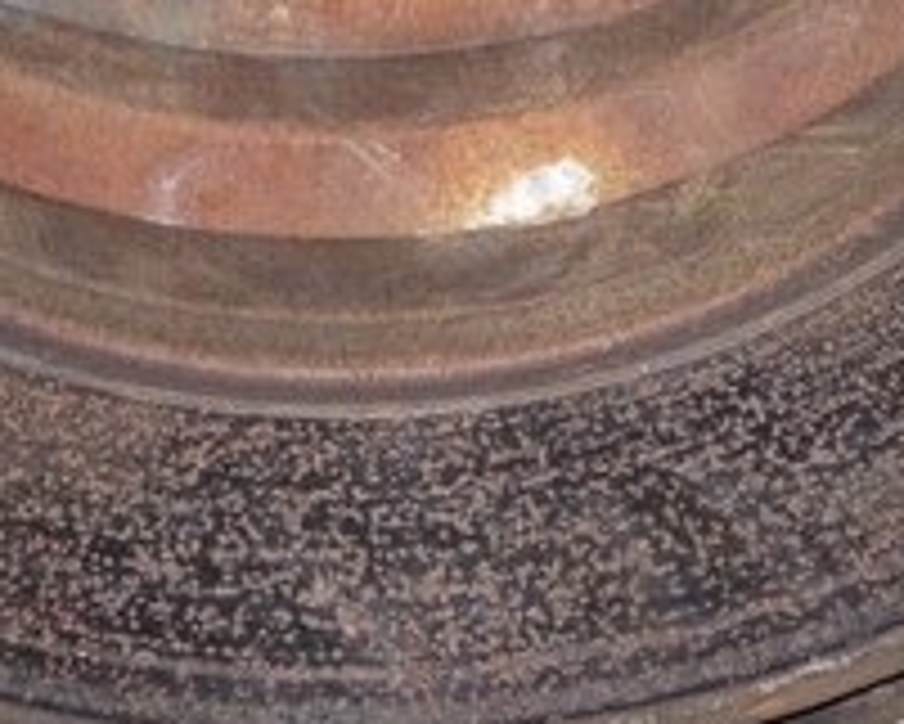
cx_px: 418
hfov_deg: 13.5
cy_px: -375
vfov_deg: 10.4
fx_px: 3828
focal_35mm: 143
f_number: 8
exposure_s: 1/200
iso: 1600
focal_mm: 20
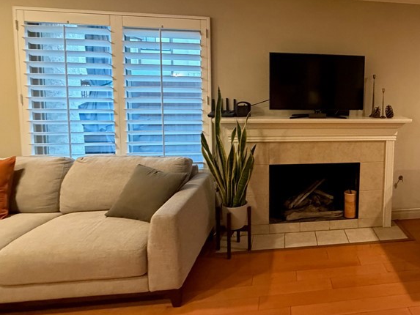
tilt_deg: -5.6
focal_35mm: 25
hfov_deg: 63.1
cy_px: 108
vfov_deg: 53.9
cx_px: 339
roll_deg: -0.7
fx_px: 303
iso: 800
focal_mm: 2.22
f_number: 2.2
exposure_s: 1/60
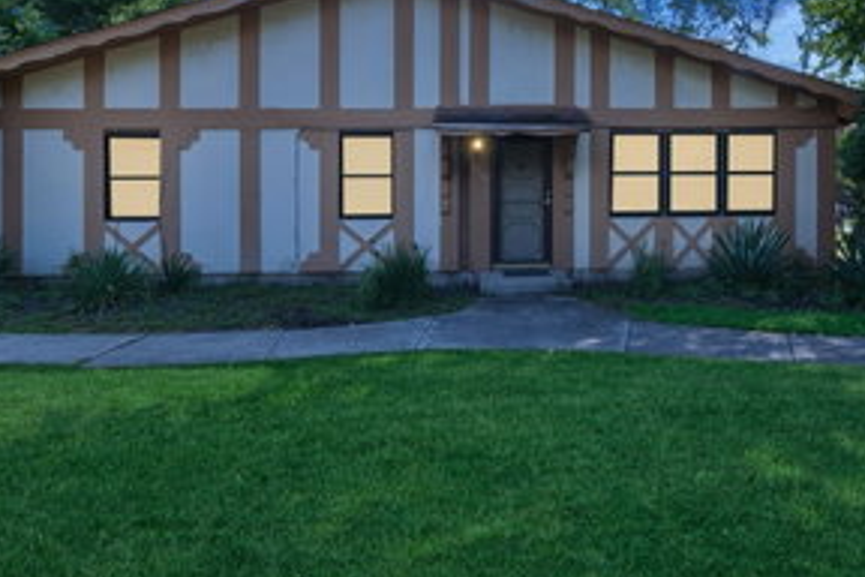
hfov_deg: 71.0
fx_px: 601
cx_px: 505
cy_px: 201
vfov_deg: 50.5
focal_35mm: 25
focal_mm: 10
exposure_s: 1/10
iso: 100
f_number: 16
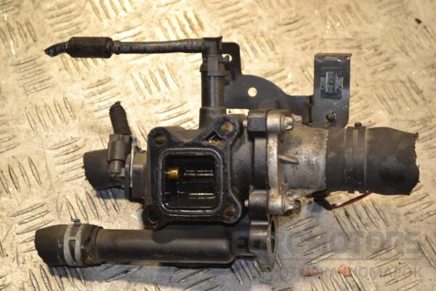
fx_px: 872
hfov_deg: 28.1
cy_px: 146
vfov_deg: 18.9
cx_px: 218
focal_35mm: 72
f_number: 5.3
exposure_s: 1/60
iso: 450
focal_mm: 48
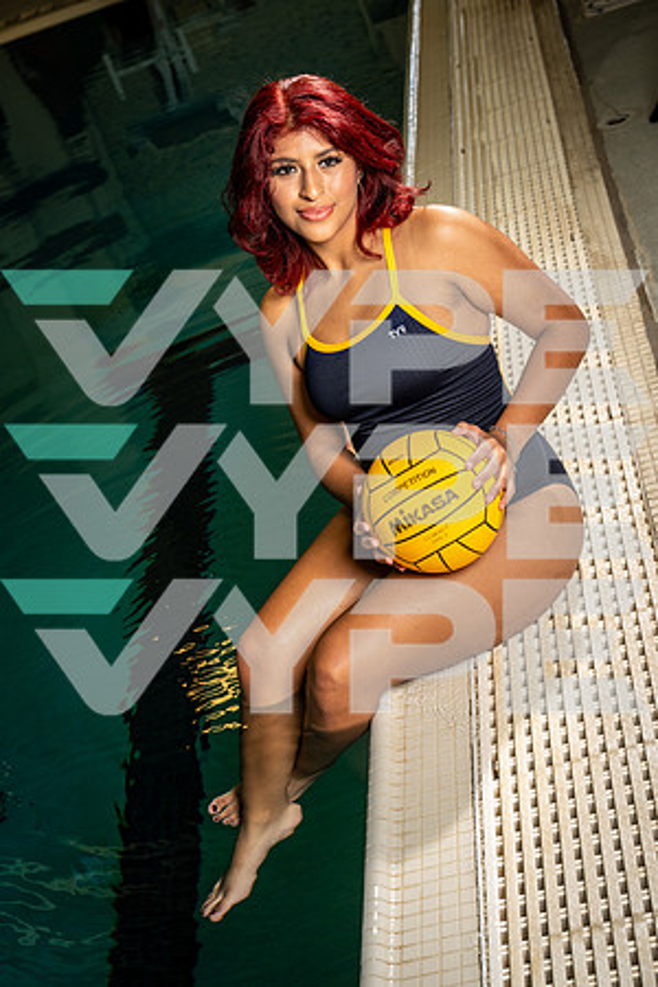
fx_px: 1535
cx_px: 329
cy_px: 494
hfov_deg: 24.2
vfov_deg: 35.6
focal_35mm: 56
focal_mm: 56
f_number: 5.6
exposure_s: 1/250
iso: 640
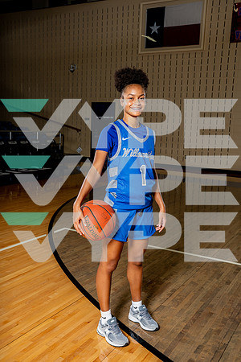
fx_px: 382
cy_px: 181
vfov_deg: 50.7
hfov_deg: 35.1
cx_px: 120
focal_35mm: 38
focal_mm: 38
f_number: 8
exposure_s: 1/250
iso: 400
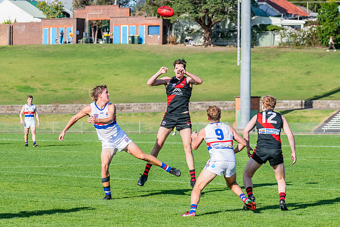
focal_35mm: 192
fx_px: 1815
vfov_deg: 7.2
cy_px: 111
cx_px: 161
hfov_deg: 10.7
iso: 800
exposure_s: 1/1600
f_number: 9
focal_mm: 180
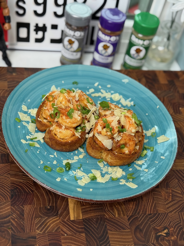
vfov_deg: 39.7
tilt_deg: -46.6
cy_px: 123
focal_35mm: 48
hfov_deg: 30.3
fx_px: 340
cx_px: 92
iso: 50
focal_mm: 6.76
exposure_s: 1/124
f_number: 1.78
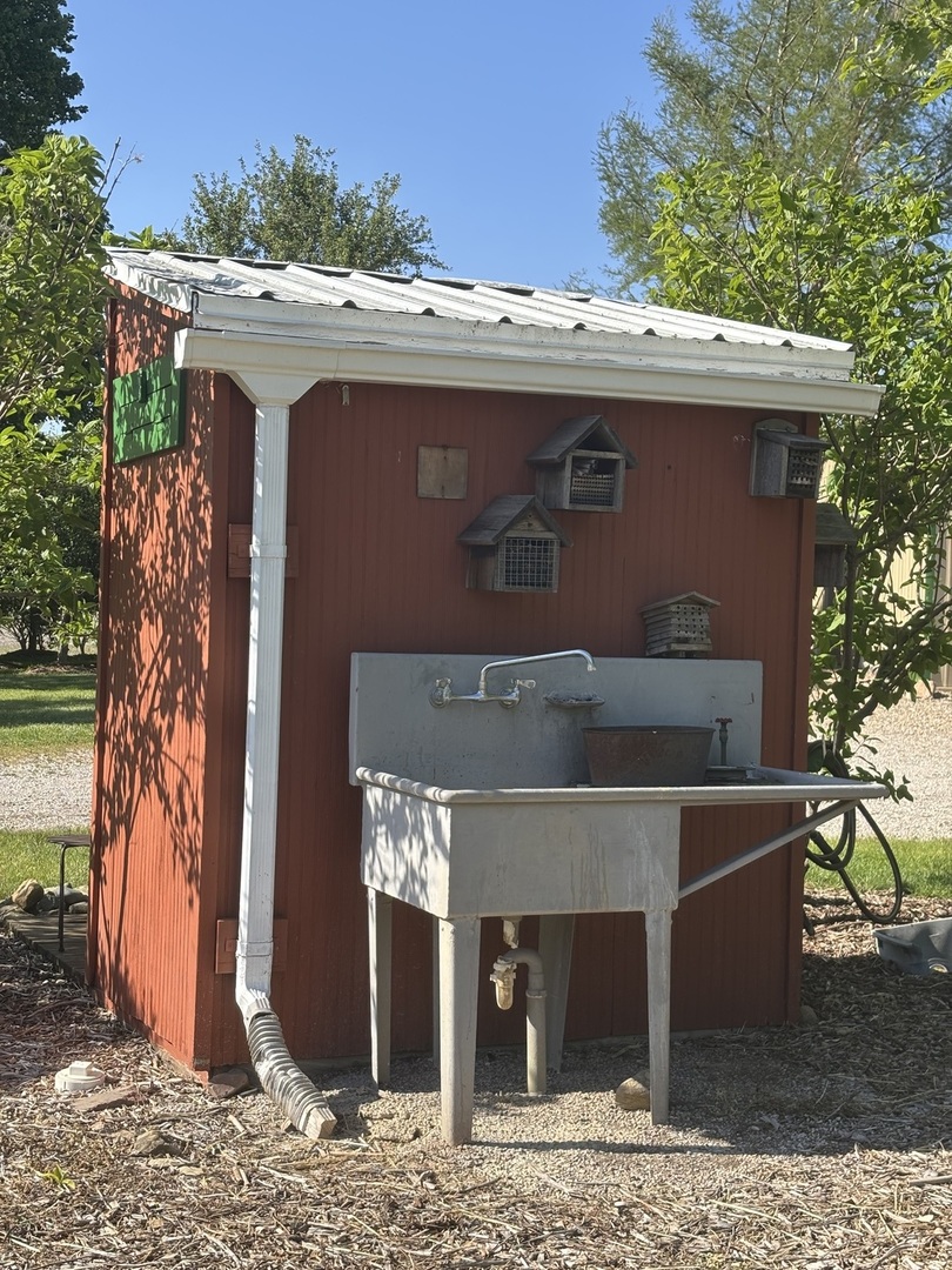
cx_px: 476
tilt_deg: -1.6
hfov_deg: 28.0
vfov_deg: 36.8
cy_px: 635
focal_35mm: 52
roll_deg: -2.3
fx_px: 1907
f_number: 1.6
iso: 32
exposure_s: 1/1295
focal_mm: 5.96
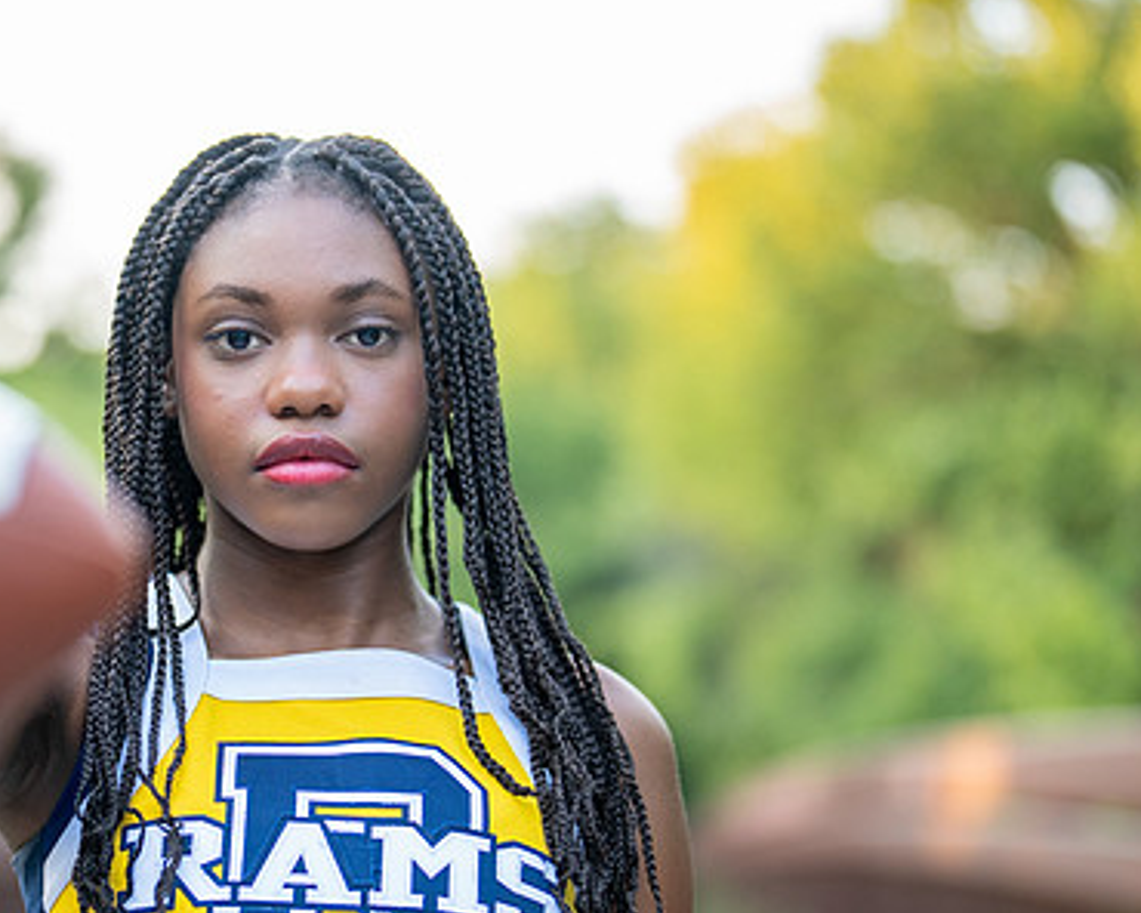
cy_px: 580
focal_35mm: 100
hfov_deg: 19.1
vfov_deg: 15.4
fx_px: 3377
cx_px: 330
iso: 320
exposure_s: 1/500
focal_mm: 50
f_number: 1.2
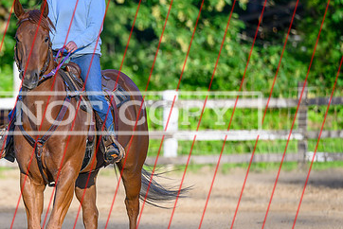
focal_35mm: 422
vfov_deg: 3.3
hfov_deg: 4.9
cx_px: 51
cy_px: 110
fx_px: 4024
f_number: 2.8
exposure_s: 1/2500
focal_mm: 200
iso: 320
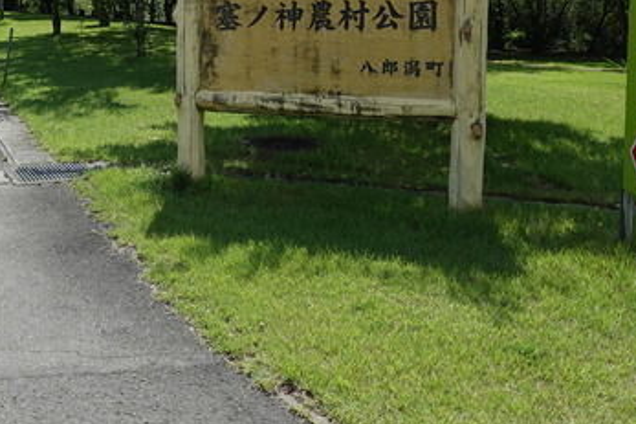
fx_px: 830
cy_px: 85
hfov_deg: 40.6
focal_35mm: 47
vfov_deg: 28.0
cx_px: 149
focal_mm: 7.6
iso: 125
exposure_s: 1/3200
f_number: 2
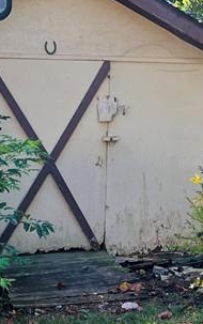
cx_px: 115
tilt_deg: -12.5
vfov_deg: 22.2
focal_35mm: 93
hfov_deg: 14.1
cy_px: 202
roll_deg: -1.4
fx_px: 821
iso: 50
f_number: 1.5
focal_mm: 5.7
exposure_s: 1/495
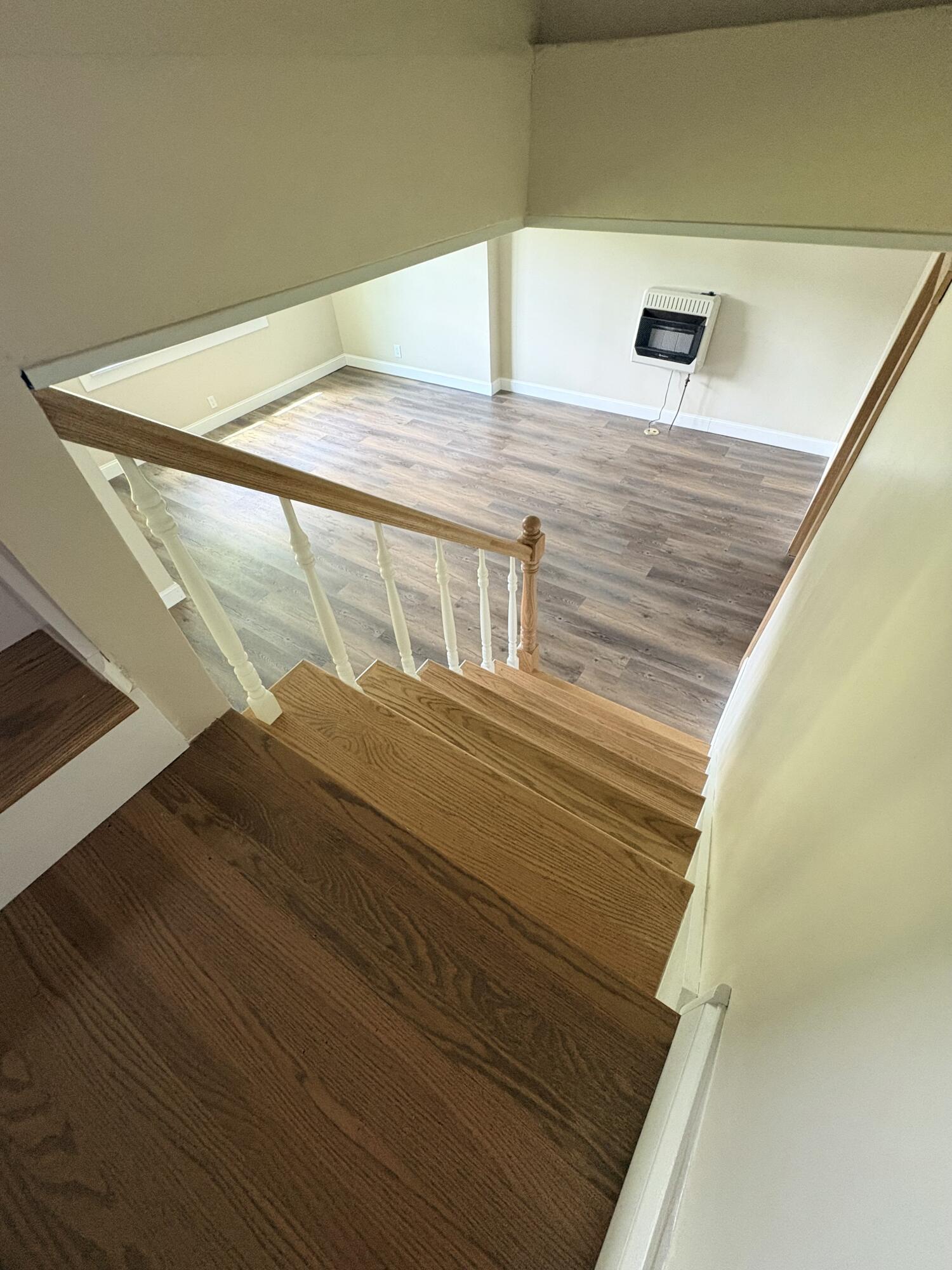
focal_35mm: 14
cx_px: 476
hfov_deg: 85.7
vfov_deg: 102.1
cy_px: 635
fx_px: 513
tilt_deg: -46.4
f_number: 2.2
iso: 500
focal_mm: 2.22
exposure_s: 1/60
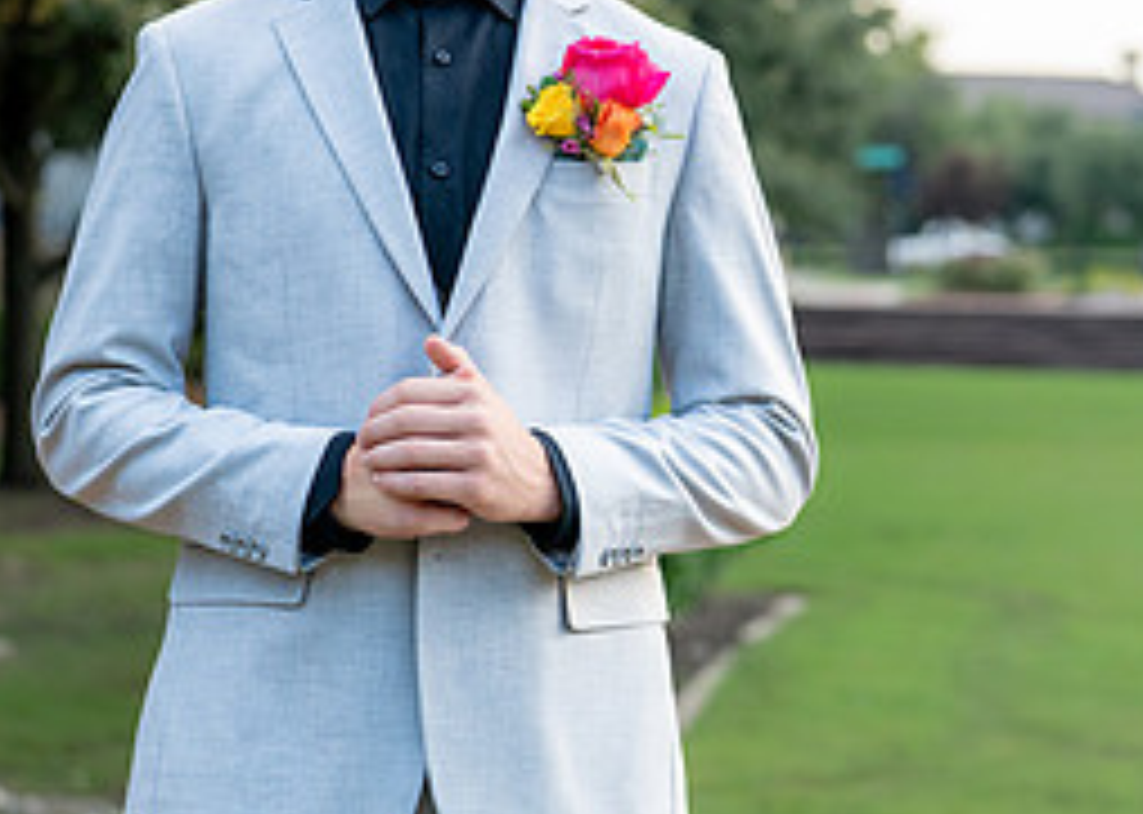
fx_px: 4638
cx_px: 526
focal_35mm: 143
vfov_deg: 10.0
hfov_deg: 14.0
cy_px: 204
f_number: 2.5
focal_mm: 50
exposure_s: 1/500
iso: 250
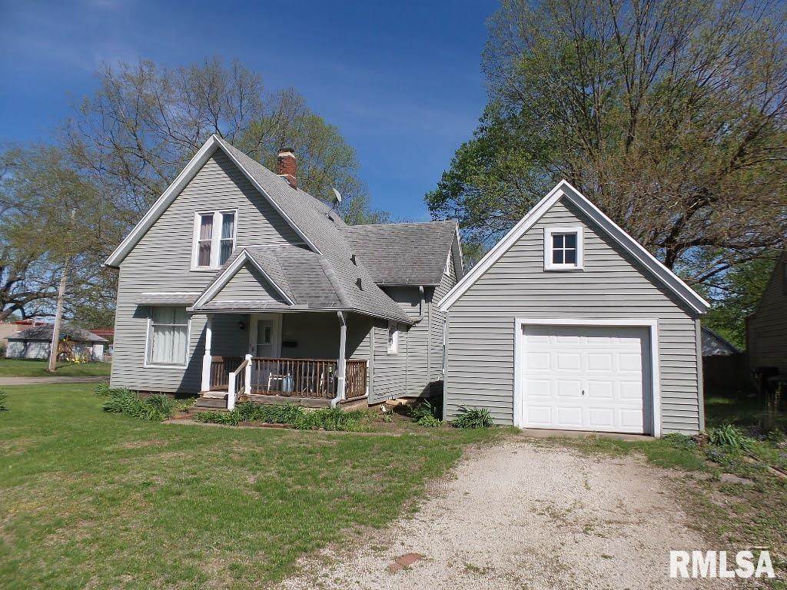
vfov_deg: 58.9
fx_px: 523
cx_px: 394
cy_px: 295
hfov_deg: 73.9
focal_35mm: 23
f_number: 3.5
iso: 100
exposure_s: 1/1600
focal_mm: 4.1
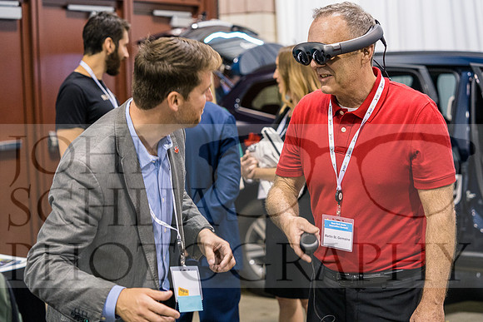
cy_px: 161
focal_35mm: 70
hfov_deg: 28.8
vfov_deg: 19.5
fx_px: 939
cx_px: 242
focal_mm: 70
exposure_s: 1/125
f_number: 3.5
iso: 3200
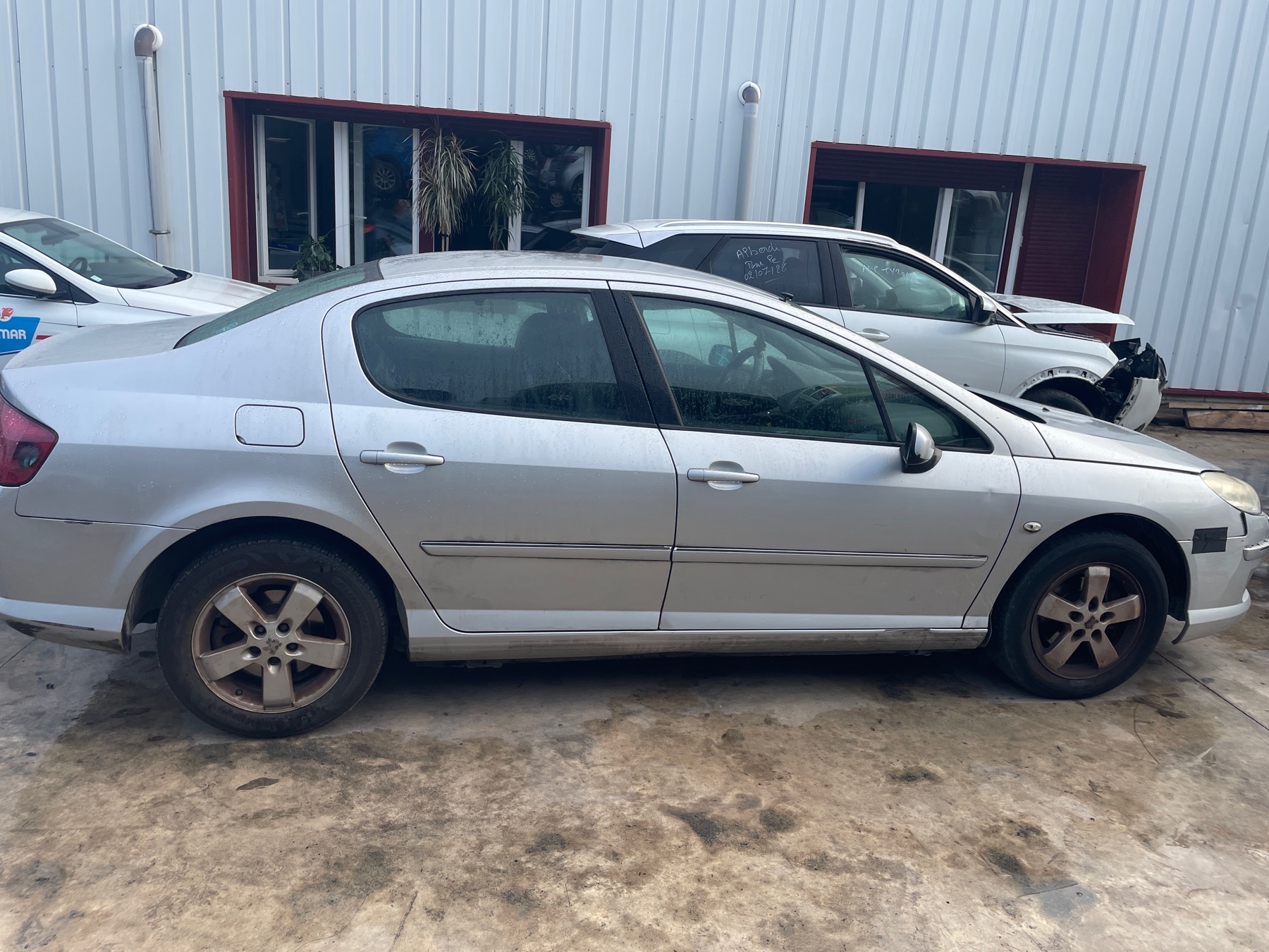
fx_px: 953
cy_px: 476
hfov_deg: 67.3
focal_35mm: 26
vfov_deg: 53.1
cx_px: 634
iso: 32
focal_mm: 4.2
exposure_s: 1/729
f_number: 1.6
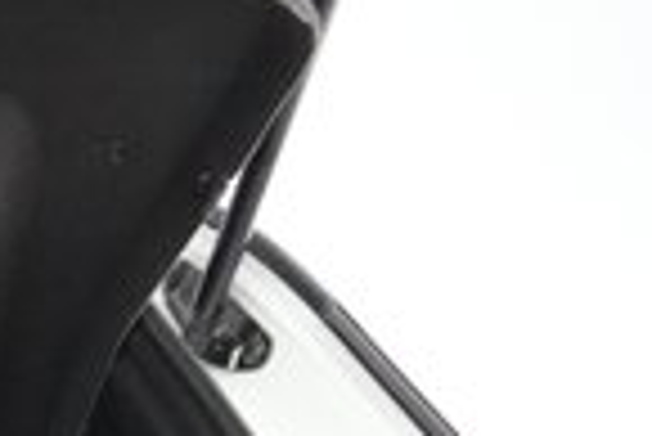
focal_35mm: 110
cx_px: -674
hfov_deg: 14.9
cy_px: 872
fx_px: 1994
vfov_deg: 11.3
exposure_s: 1/320
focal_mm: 25
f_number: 4
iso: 16000
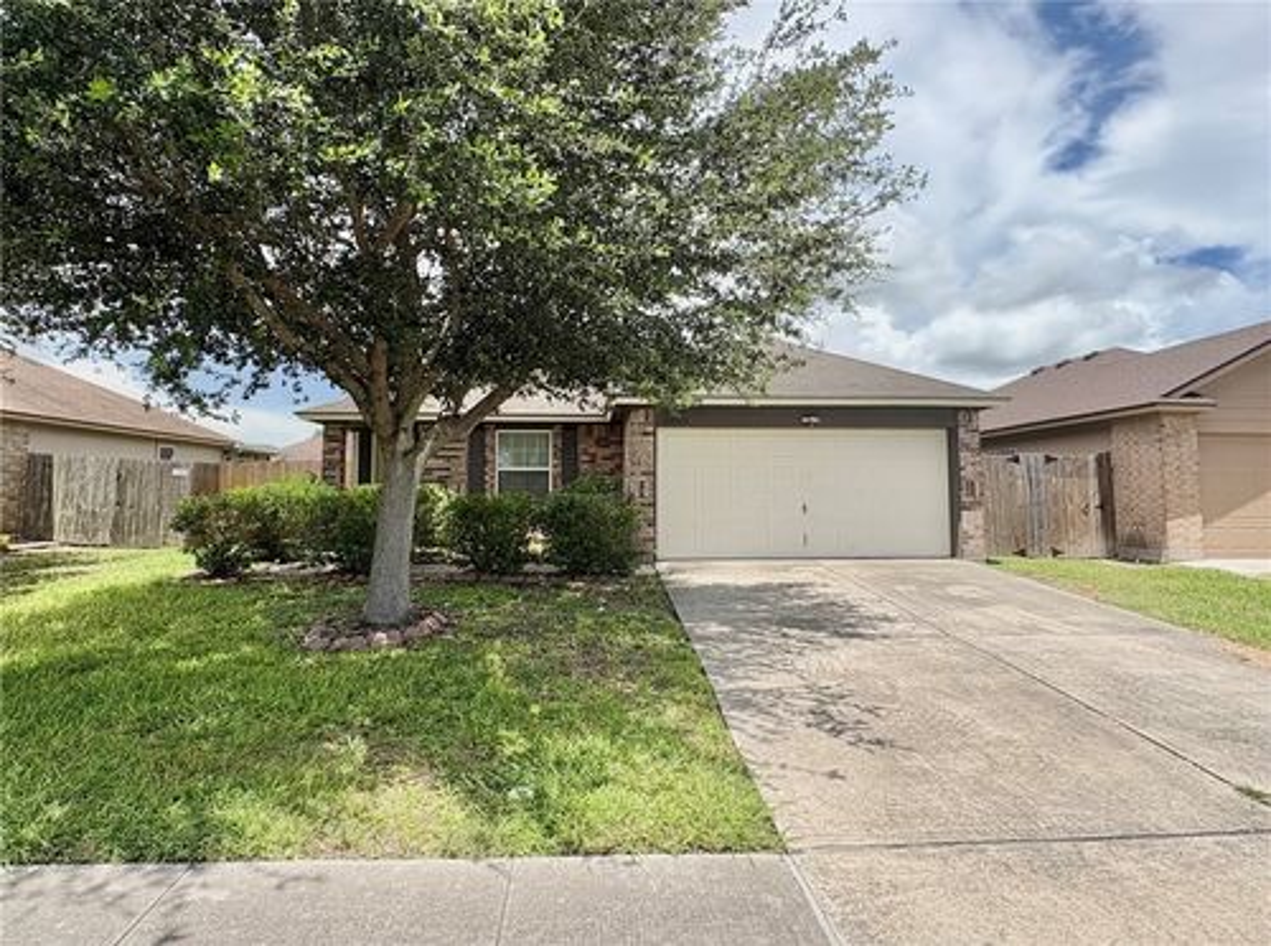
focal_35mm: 14
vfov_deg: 85.4
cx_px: 636
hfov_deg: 102.2
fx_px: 513
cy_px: 473
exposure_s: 1/1976
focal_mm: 2.22
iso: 40
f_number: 2.2
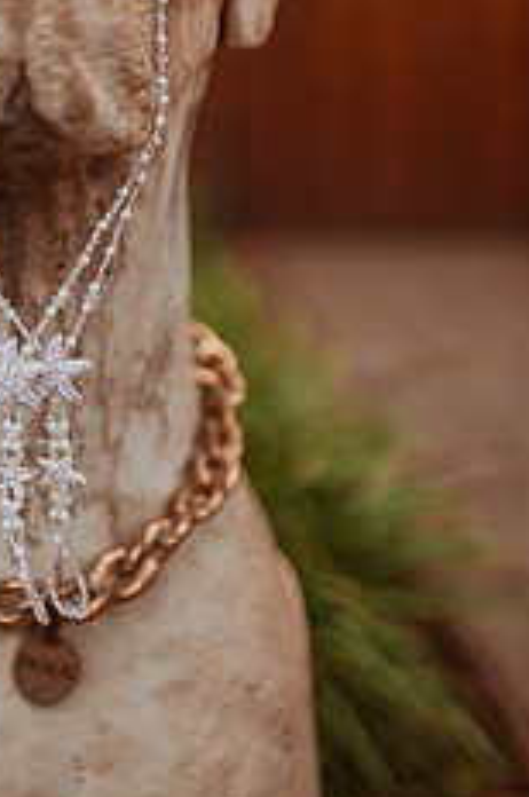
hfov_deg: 19.5
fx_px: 1503
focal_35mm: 68
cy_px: 134
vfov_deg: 28.9
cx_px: 22
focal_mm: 35
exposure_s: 1/8000
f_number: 1.4
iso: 200
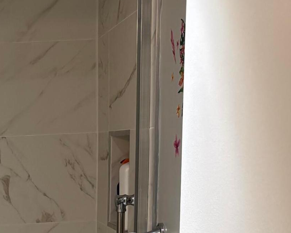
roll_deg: +3.4
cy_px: 350
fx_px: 775
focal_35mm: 90
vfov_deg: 15.7
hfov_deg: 20.1
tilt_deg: -15.2
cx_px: -42
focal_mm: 5.96
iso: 125
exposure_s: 1/120
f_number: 1.6
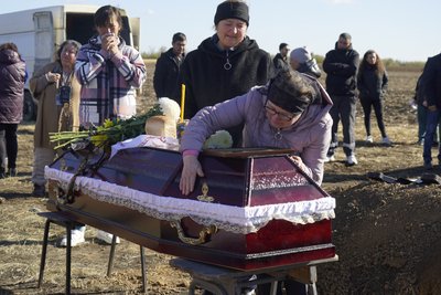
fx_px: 698
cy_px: 148
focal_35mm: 57
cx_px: 220
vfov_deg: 23.8
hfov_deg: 35.0
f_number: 5.6
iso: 100
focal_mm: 57
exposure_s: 1/400
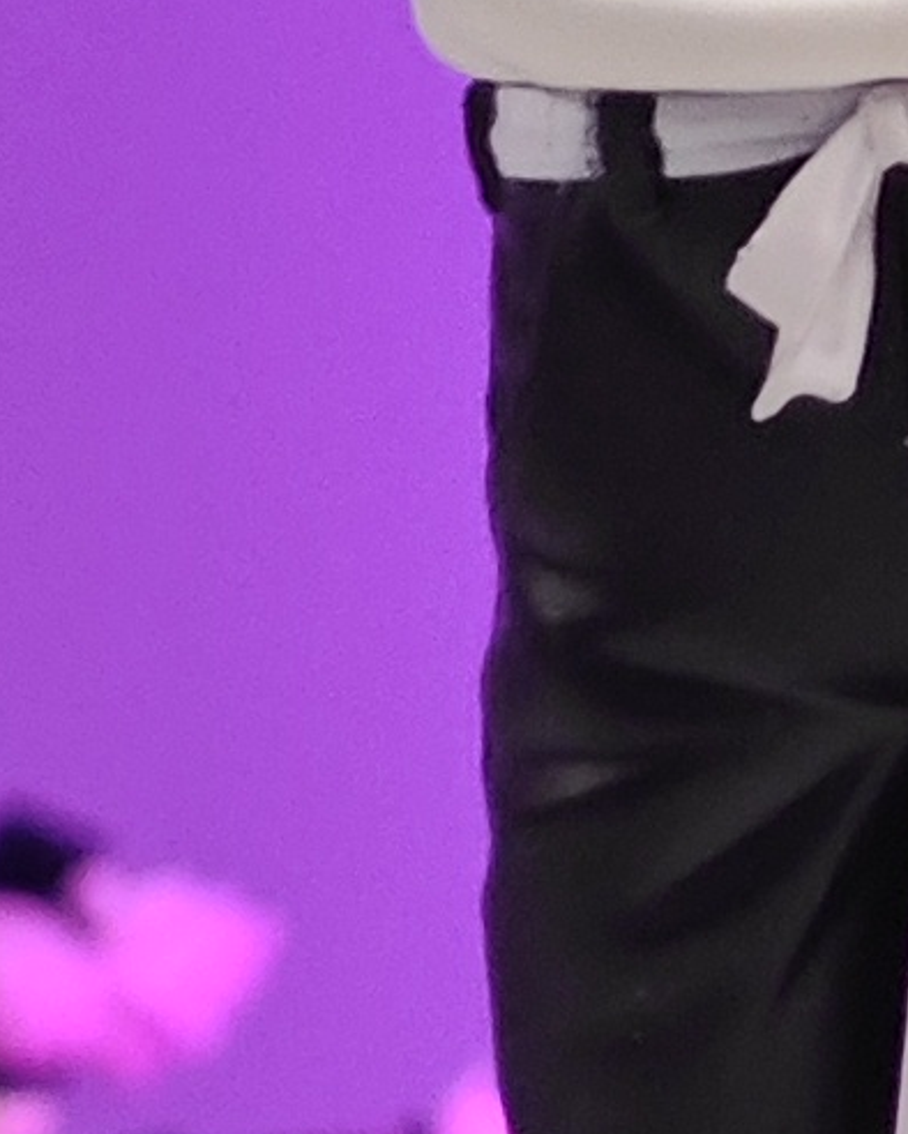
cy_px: 606
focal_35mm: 518
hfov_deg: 3.0
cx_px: 1463
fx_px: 17390
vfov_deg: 3.7
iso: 400
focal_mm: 7.48
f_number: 2.4
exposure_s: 1/19.5
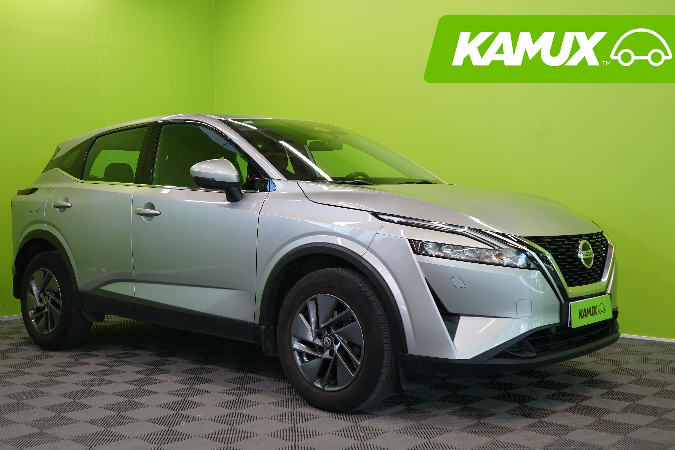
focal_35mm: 42
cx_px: 325
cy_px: 252
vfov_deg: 31.9
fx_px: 787
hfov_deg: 46.4
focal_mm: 36
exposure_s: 1/30
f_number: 6.3
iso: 400
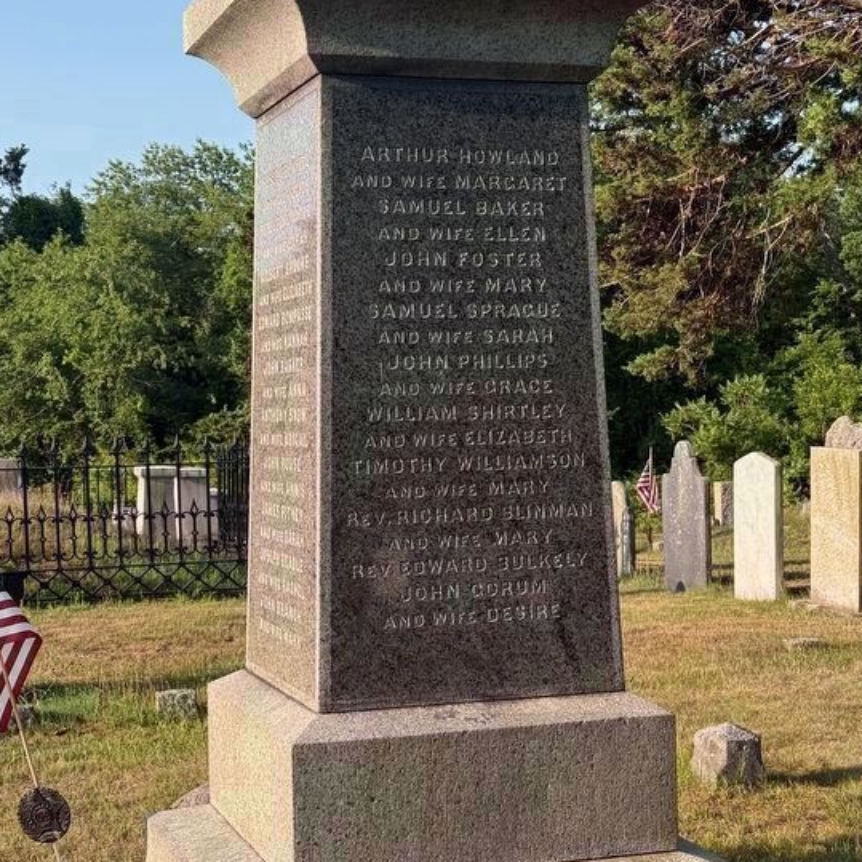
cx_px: 417
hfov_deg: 27.3
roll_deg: +0.6
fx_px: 1775
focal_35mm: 63
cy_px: 457
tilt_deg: -2.1
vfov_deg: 27.3
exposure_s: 1/1754
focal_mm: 6.76
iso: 64
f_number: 1.78
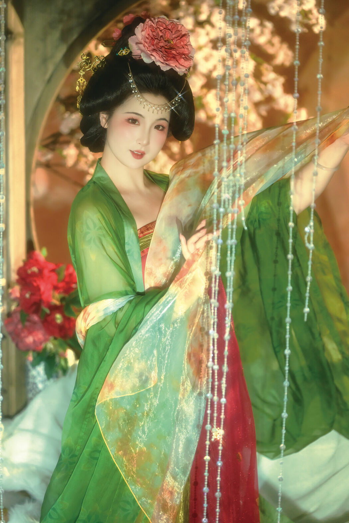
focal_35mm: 149
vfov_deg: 13.8
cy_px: 262
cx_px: 174
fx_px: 2167
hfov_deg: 9.2
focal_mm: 149
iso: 640
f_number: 2.8
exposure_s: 1/200
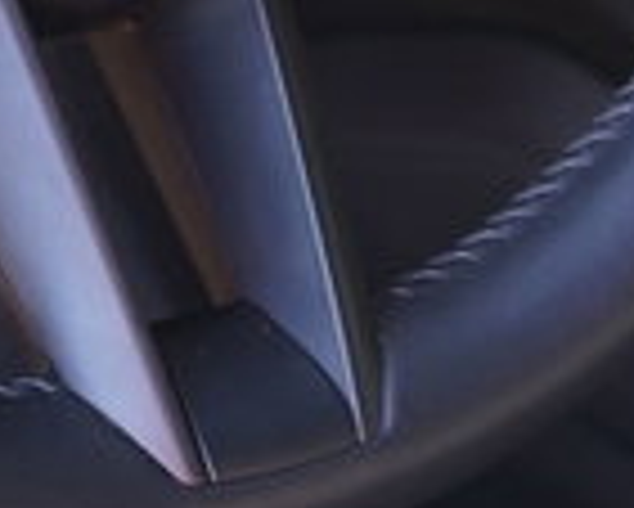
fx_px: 4018
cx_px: 90
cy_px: -580
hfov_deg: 9.0
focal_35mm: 214
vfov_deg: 6.9
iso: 200
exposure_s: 1/60
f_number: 4.5
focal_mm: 42
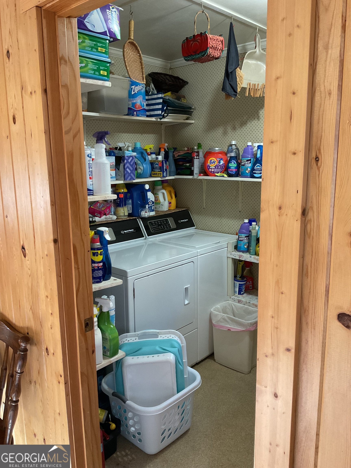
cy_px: 234
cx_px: 176
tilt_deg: -10.9
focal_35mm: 29
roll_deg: +0.1
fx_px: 392
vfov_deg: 61.7
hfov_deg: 48.2
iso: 160
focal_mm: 3
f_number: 1.8
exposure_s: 1/60
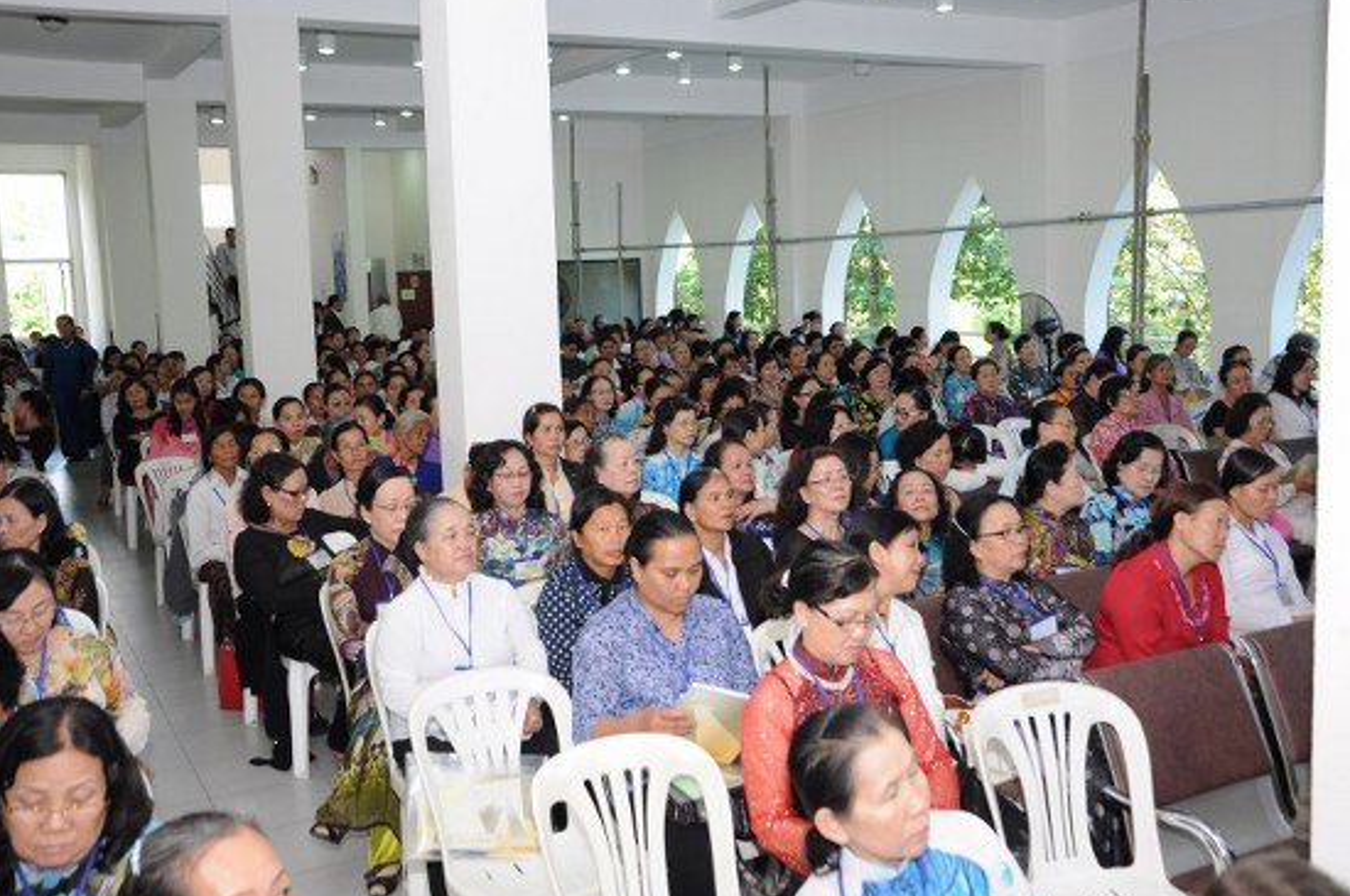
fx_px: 1348
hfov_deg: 53.2
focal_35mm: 36
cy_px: 432
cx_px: 695
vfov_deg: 36.8
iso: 400
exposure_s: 1/60
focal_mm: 22
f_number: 5.6
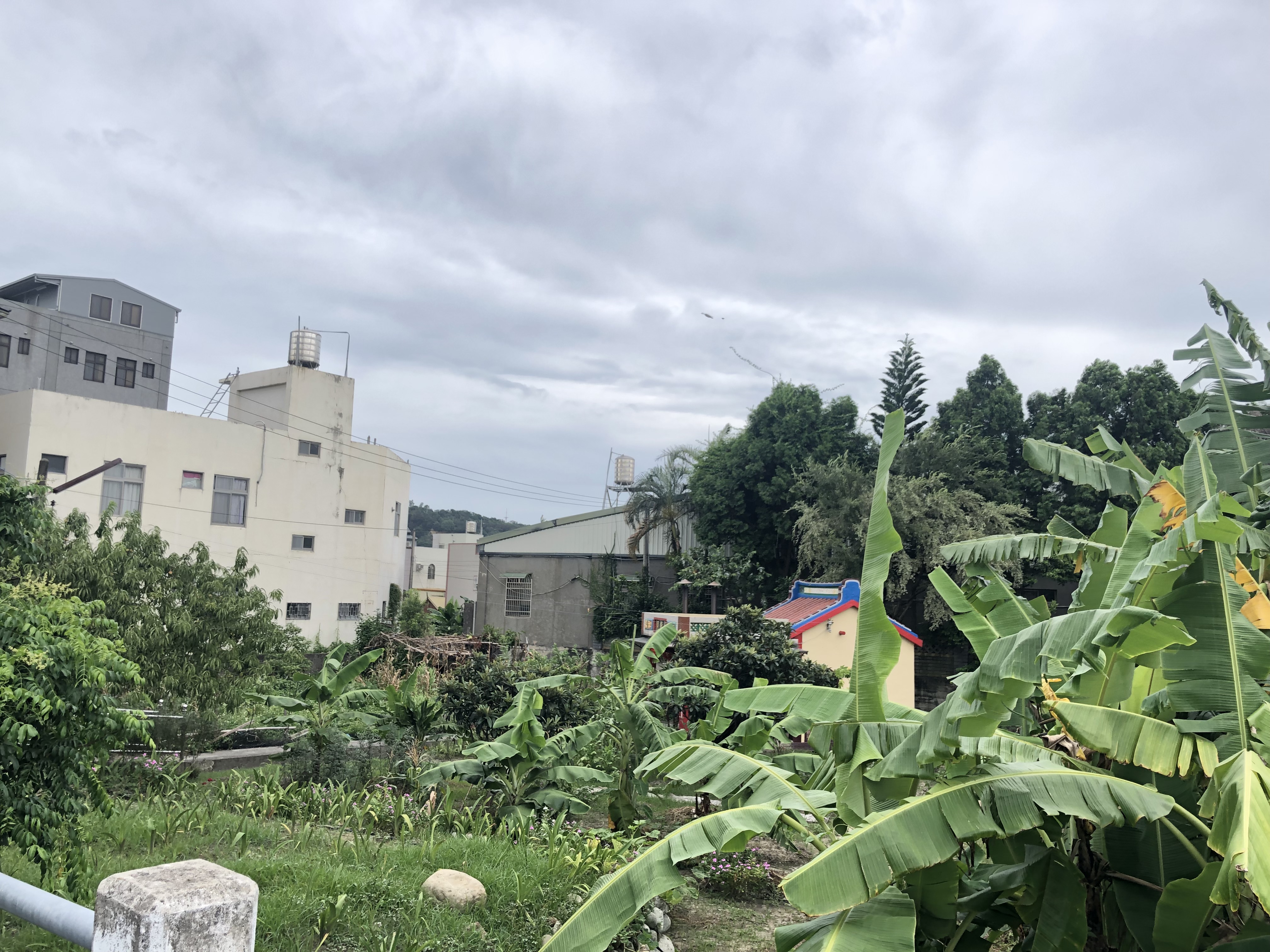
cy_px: 476
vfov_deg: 49.7
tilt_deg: +7.4
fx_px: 1027
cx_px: 635
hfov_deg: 63.4
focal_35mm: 28
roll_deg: -2.3
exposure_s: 1/120
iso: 25
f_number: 1.8
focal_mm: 4
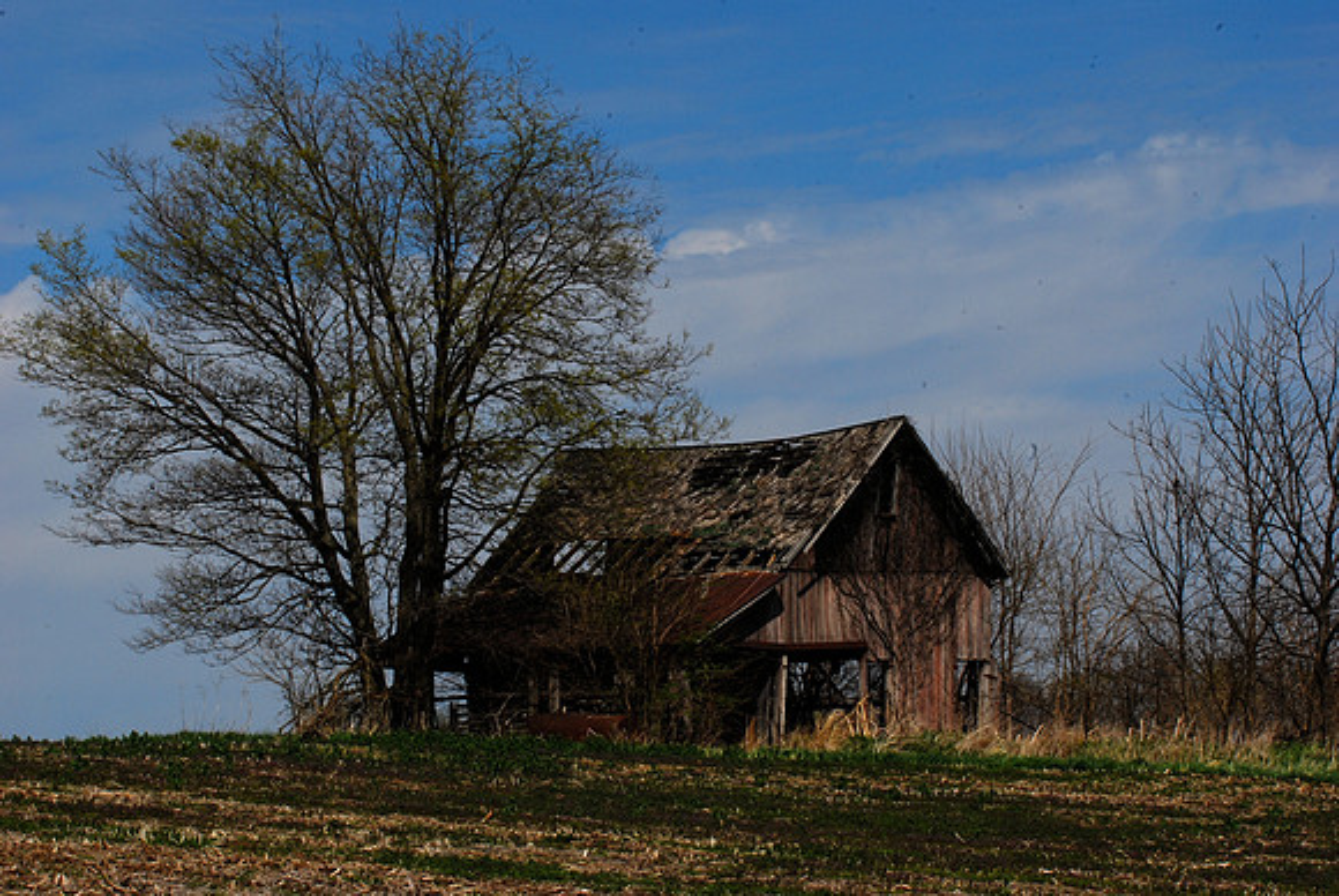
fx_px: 3909
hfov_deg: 19.4
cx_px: 670
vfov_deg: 13.1
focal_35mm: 105
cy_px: 448
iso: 100
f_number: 30
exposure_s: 1/50
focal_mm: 70
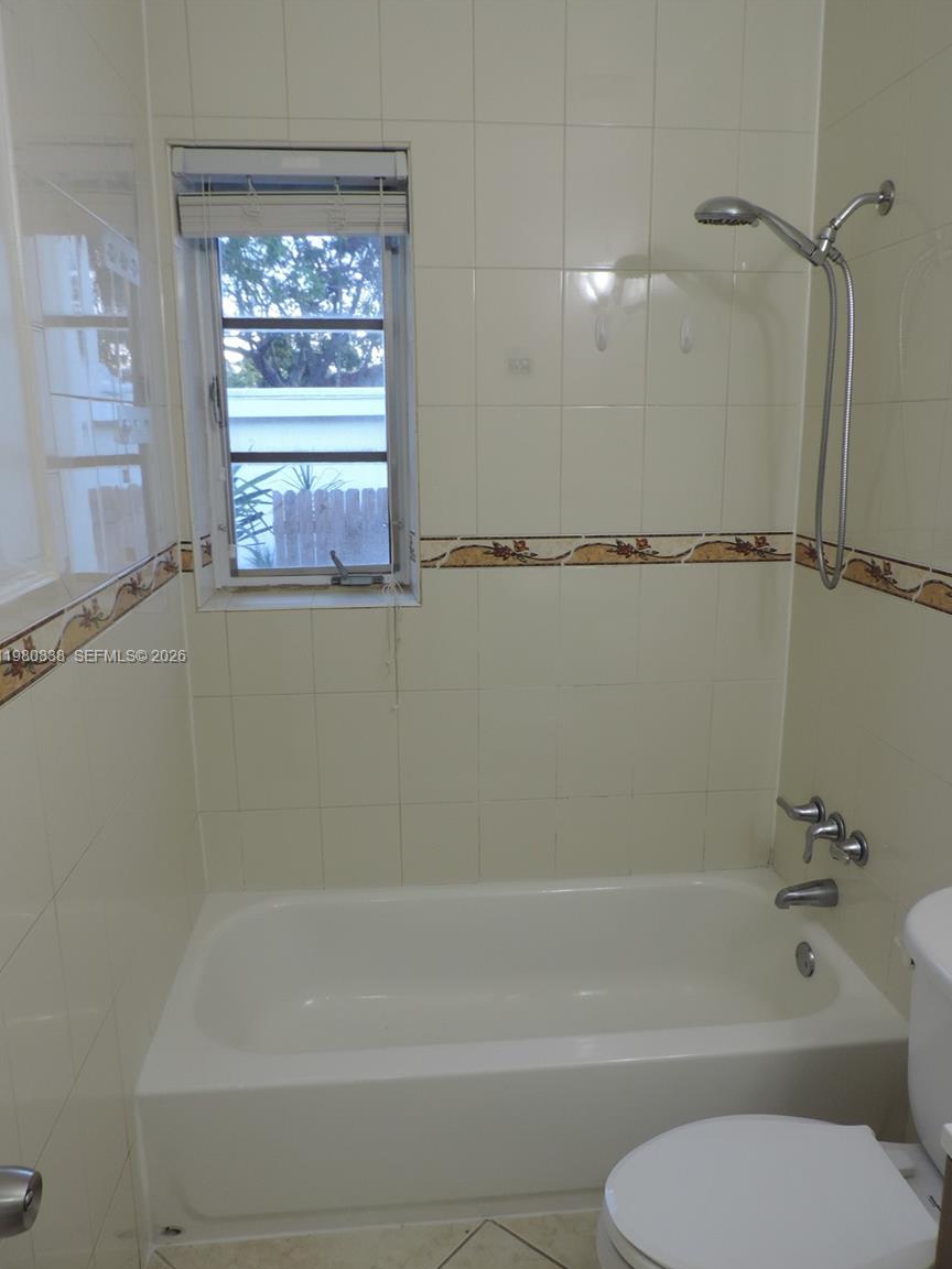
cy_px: 658
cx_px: 478
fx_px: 917
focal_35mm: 25
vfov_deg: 69.4
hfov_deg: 54.9
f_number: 3
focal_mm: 4.3
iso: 125
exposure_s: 1/30
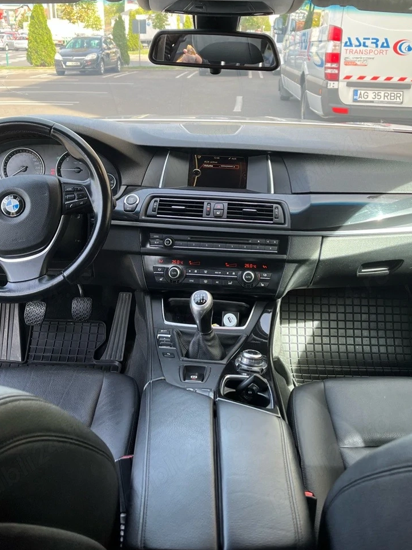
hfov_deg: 39.6
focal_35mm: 36
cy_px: 187
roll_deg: +1.4
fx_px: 571
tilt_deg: -15.3
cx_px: 219
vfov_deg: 50.5
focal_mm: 5.1
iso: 40
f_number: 1.6
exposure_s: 1/194
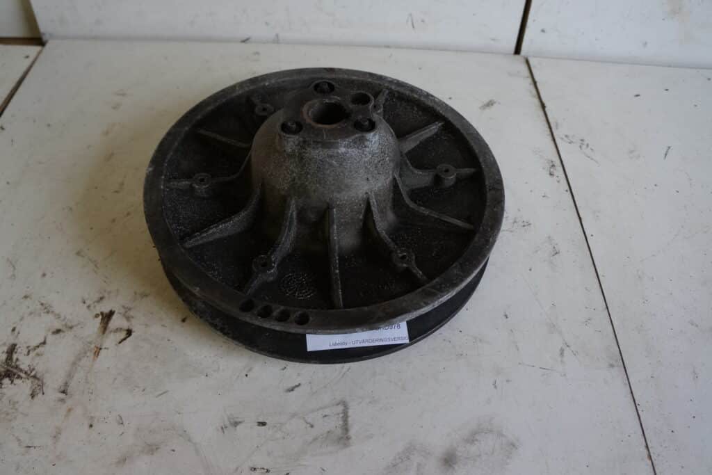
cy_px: 238
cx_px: 356
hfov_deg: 67.4
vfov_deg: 47.9
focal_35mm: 27
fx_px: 534
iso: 640
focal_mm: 18
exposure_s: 1/160
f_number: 4
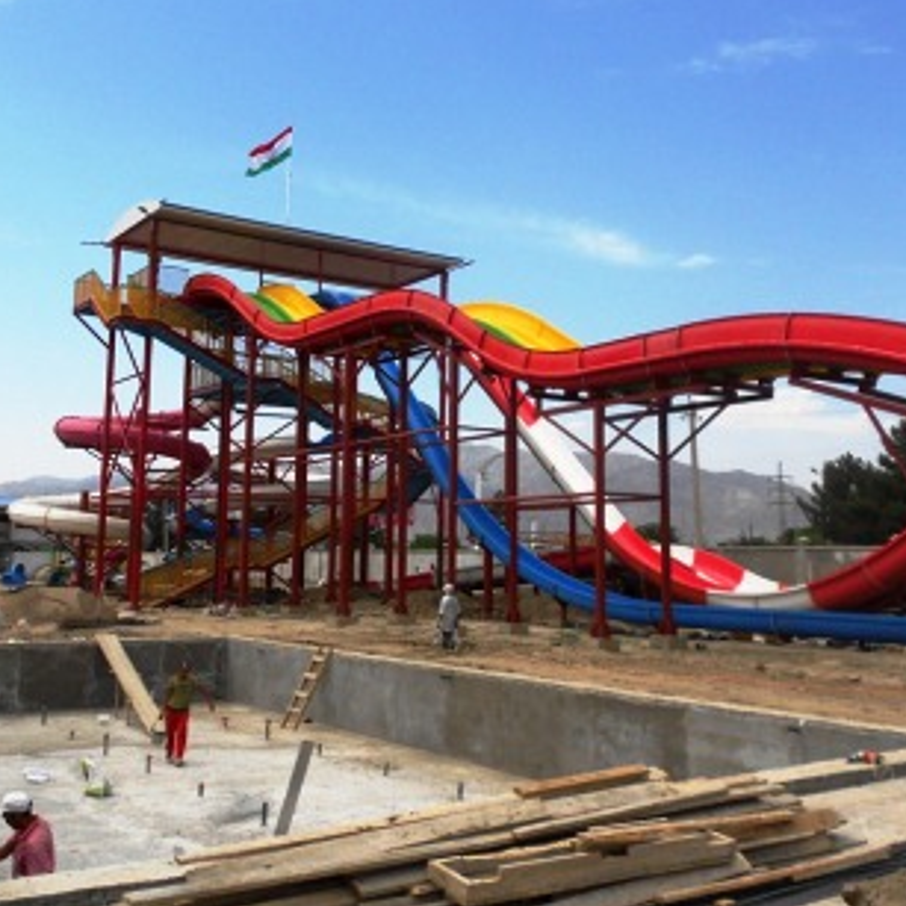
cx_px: 533
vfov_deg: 47.2
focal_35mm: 35
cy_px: 407
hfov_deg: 47.0
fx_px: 1036
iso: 80
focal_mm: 4.6
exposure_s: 1/1000
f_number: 3.2
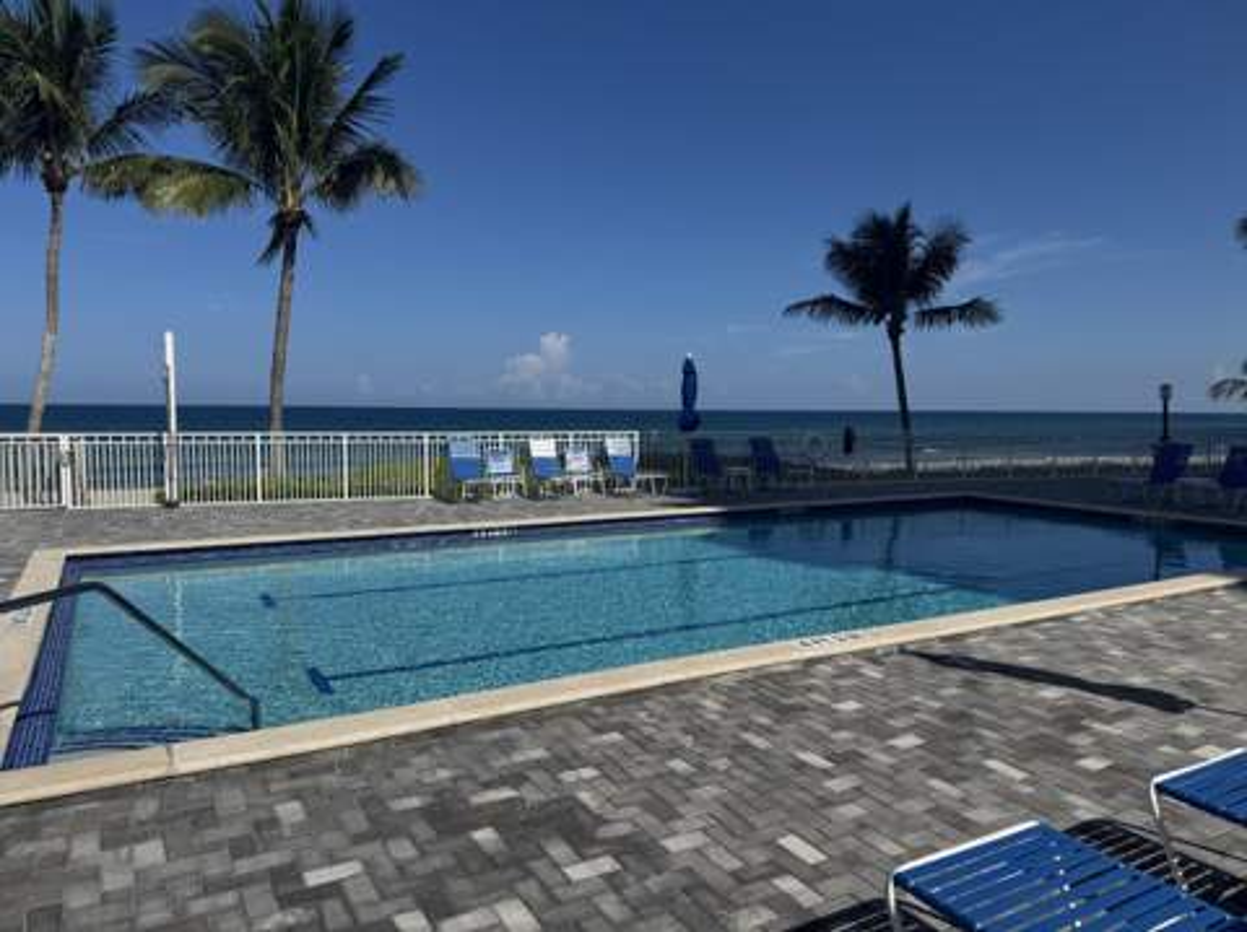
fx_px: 864
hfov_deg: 71.7
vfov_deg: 56.7
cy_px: 466
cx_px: 624
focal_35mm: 24
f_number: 1.78
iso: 80
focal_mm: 6.76
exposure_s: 1/9009
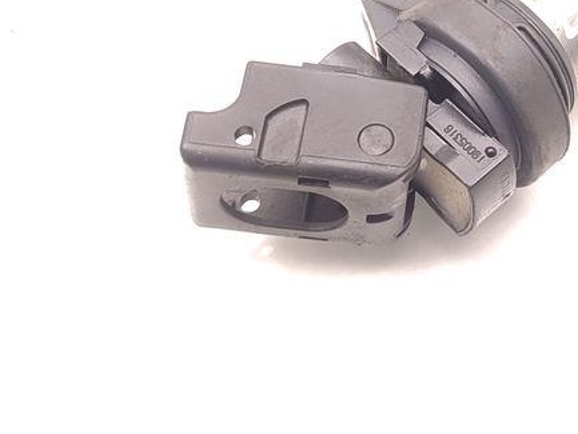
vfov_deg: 19.9
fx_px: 1186
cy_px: -37
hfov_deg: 26.5
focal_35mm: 71
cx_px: 523
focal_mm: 5.89
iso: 200
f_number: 1.89
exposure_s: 1/80
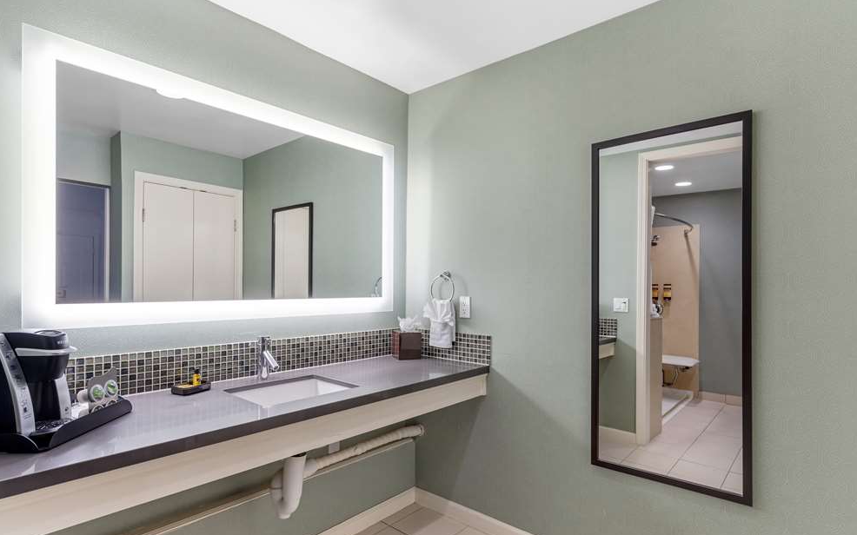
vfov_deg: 64.9
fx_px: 420
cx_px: 428
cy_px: 281
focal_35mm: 18
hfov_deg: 91.1
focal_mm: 17
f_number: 10
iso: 400
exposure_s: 1/60
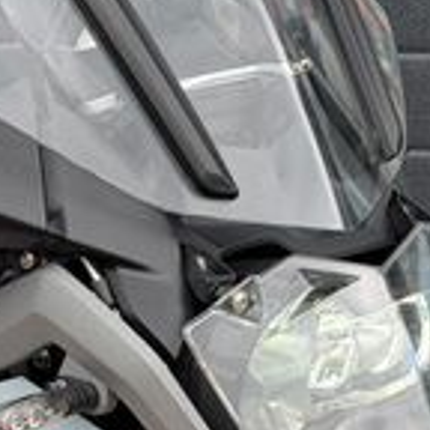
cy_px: 221
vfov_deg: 9.3
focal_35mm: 189
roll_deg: -0.9
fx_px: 2656
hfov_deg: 9.2
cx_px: 24
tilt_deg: -12.2
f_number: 1.78
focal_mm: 6.76
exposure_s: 1/885
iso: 64
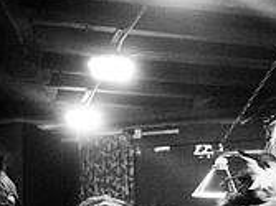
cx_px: 276
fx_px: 797
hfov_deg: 19.1
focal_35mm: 100
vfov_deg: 14.0
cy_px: 296
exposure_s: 1/80
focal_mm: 20
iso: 800
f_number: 2.8
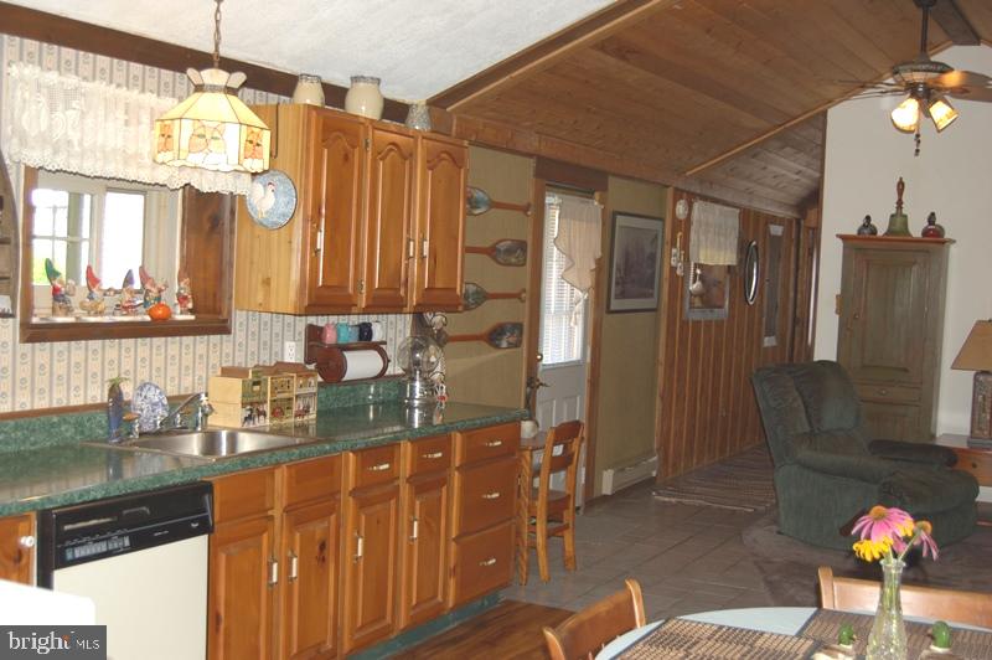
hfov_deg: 43.6
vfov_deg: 29.8
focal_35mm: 45
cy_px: 330
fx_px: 1239
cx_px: 496
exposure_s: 1/60
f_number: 4.2
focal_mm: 30
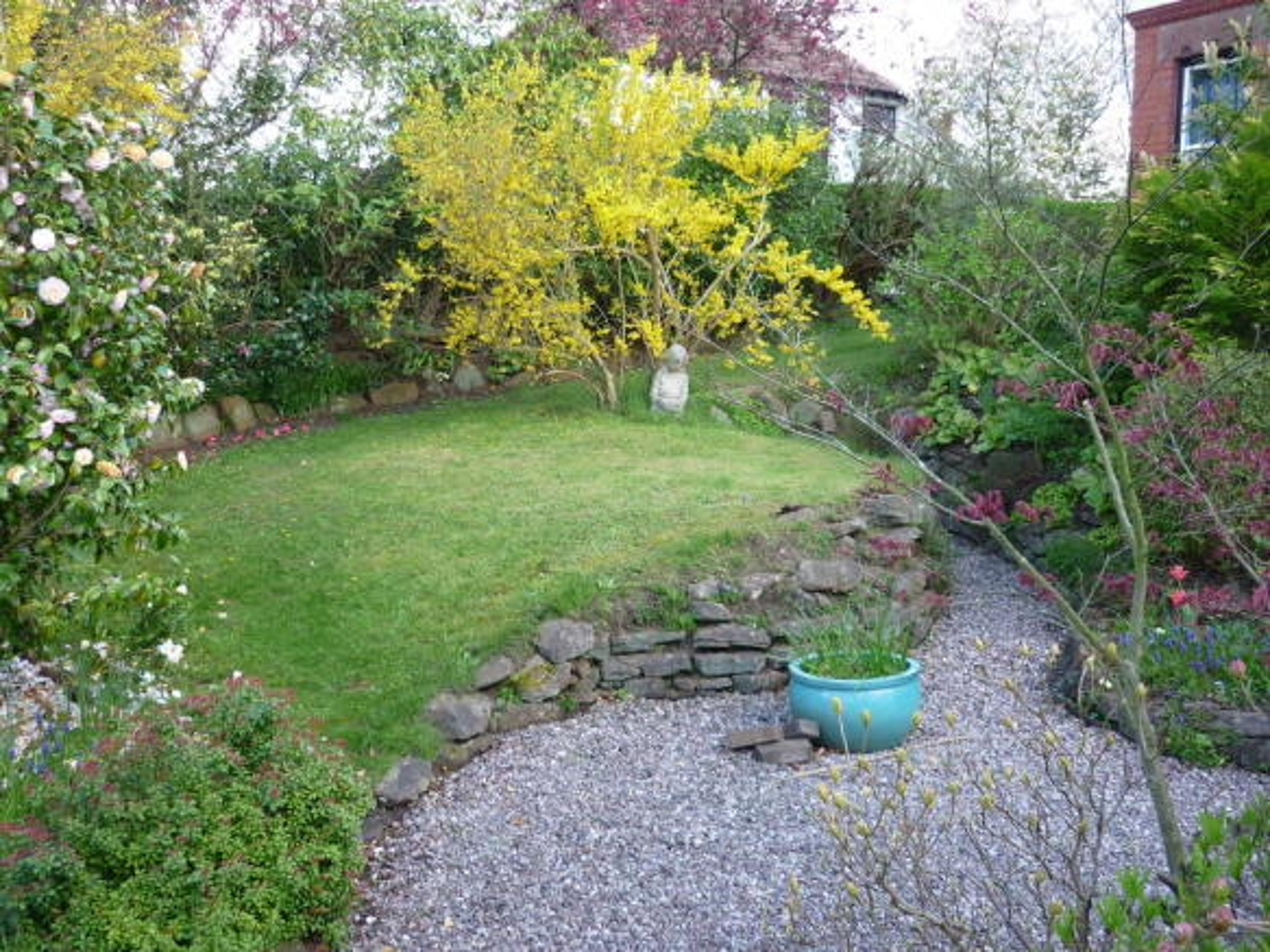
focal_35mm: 33
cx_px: 635
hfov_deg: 55.4
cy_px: 476
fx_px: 1210
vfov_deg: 42.9
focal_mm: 5.5
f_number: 2.8
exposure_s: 1/100
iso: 80
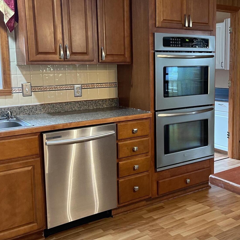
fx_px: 314
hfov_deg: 41.5
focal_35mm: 40
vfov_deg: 41.7
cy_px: 102
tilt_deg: -6.9
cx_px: 153
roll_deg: +0.9
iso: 400
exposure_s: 1/40
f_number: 1.6
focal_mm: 5.1
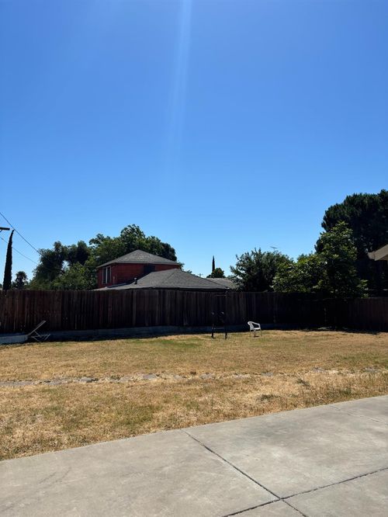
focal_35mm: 26
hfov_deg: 53.1
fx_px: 388
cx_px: 194
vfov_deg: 67.3
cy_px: 258
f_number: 1.6
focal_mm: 5.96
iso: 50
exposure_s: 1/5618
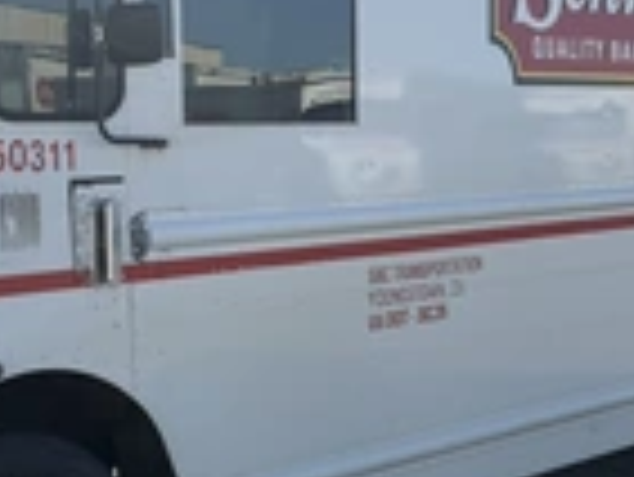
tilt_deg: -2.8
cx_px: 184
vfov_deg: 21.6
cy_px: 230
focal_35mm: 68
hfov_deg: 28.2
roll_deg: +2.7
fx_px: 1246
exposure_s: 1/4975
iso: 80
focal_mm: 6.76
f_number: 1.78
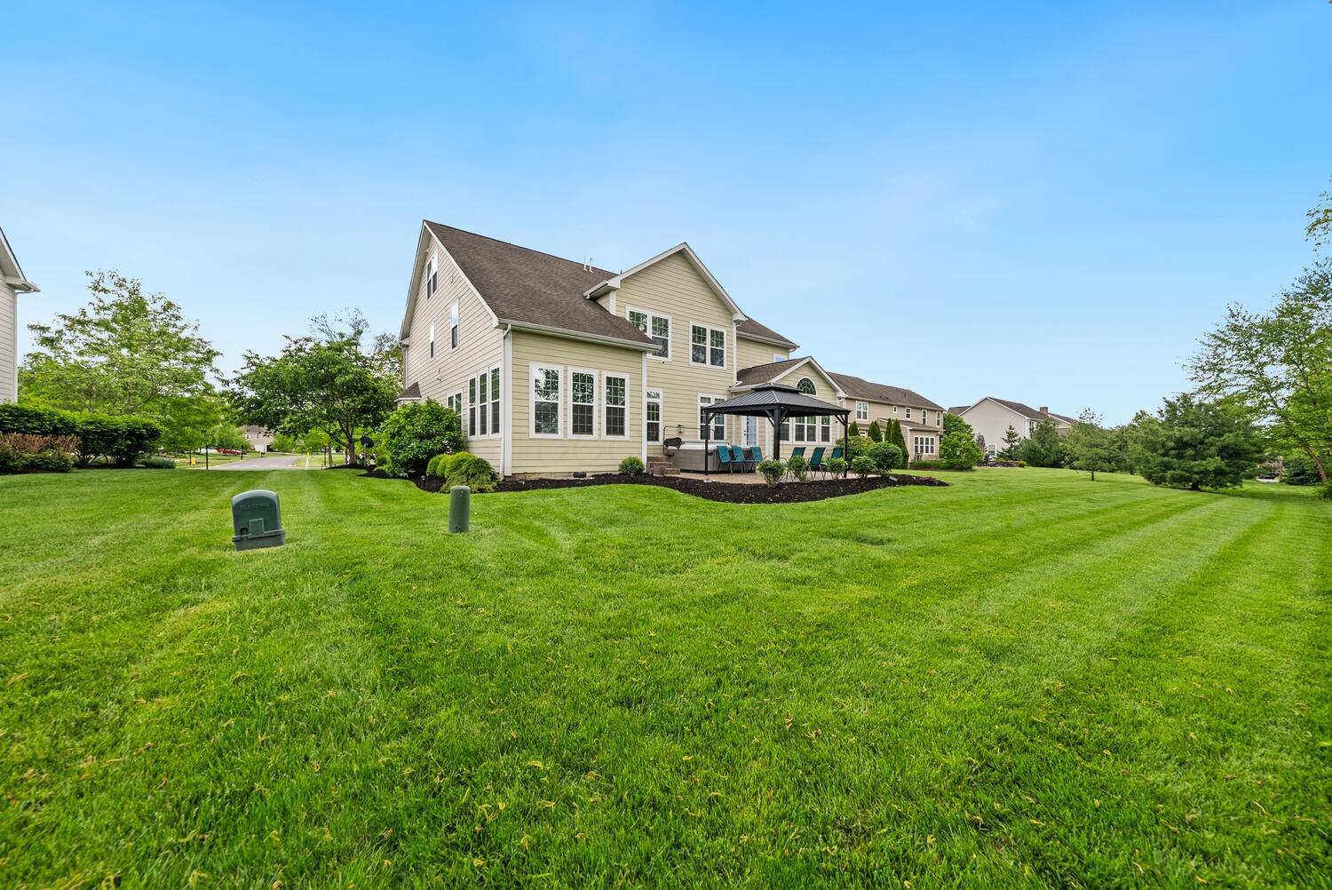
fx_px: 444
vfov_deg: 90.1
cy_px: 445
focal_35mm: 12
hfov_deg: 112.6
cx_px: 666
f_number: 7.1
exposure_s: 1/60
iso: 100
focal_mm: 12
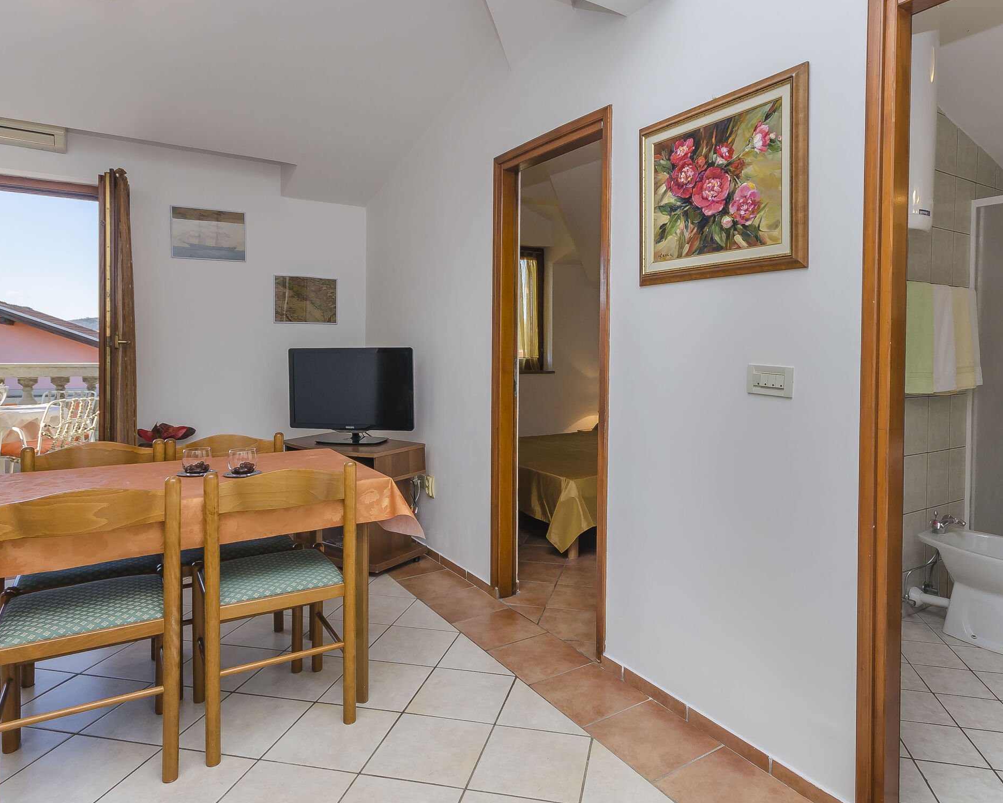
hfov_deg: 77.5
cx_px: 533
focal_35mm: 21
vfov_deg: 65.3
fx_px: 623
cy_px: 350
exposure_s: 1/100
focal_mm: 10
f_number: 7.1
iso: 100
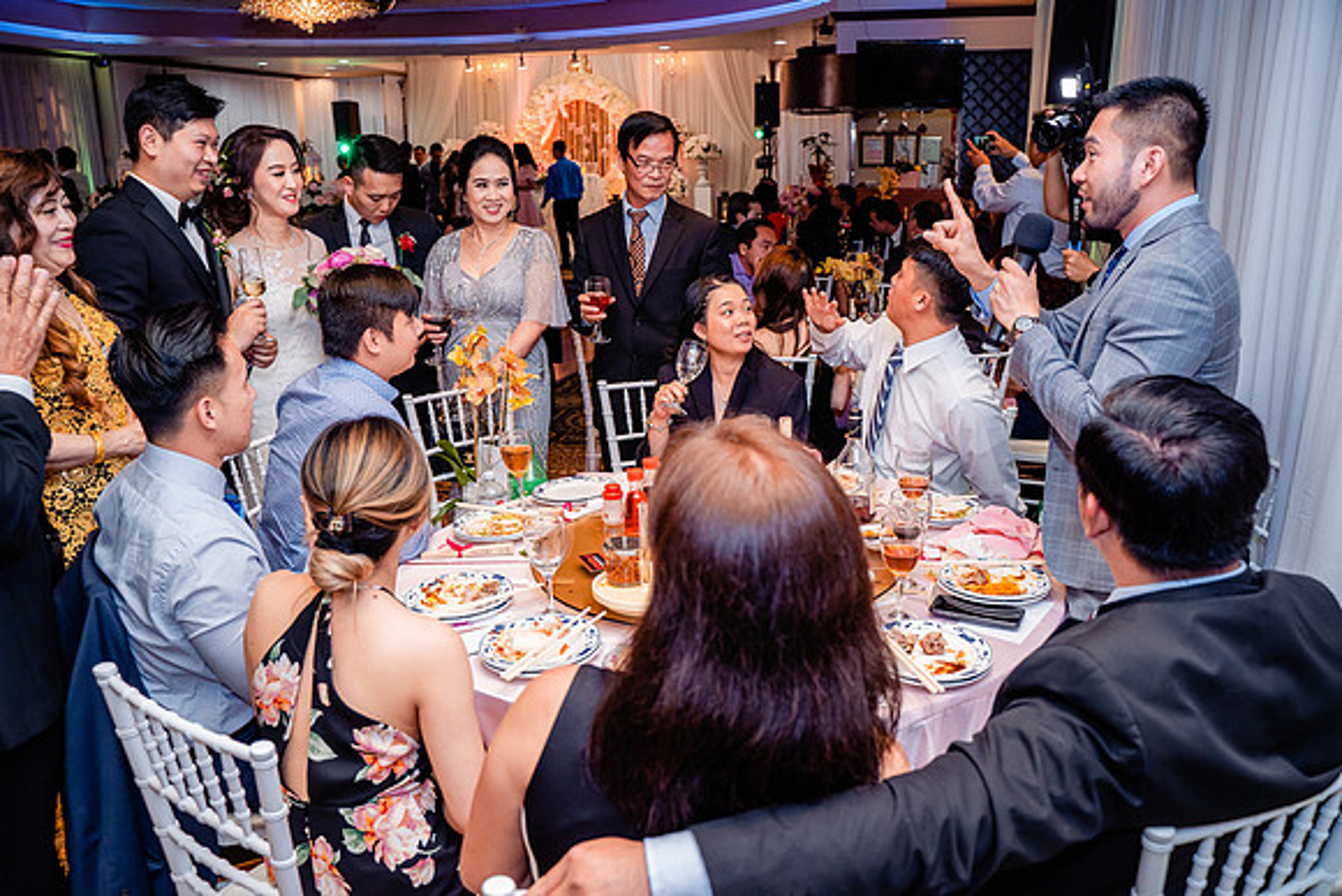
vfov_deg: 46.4
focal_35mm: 28
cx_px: 671
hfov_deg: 65.5
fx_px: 1044
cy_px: 448
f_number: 4.5
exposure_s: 1/250
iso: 1250
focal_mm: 28
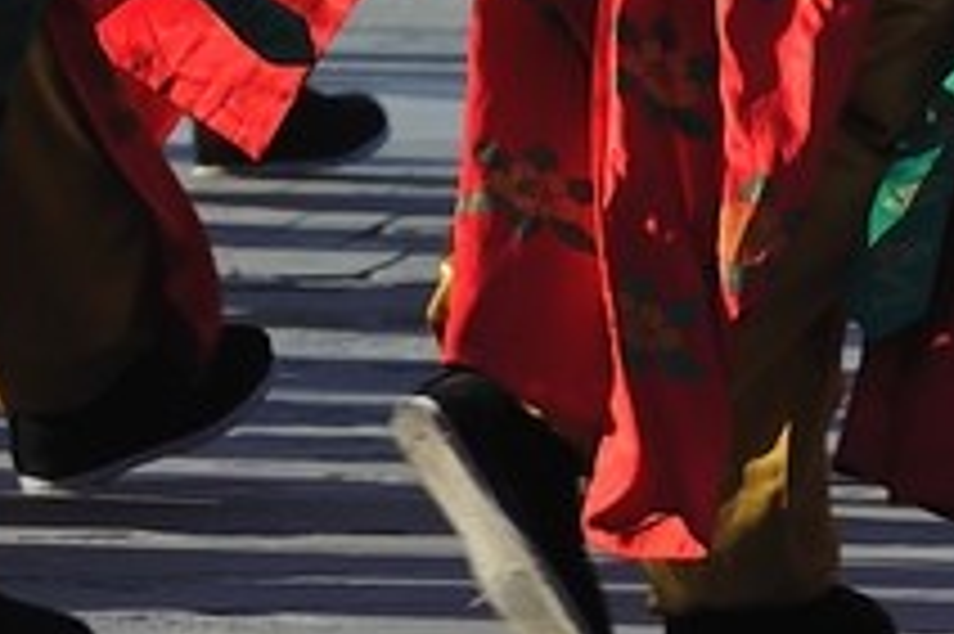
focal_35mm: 1131
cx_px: 846
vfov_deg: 1.2
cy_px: -1151
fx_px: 29947
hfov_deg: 1.8
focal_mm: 200
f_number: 10
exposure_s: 1/100
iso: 200
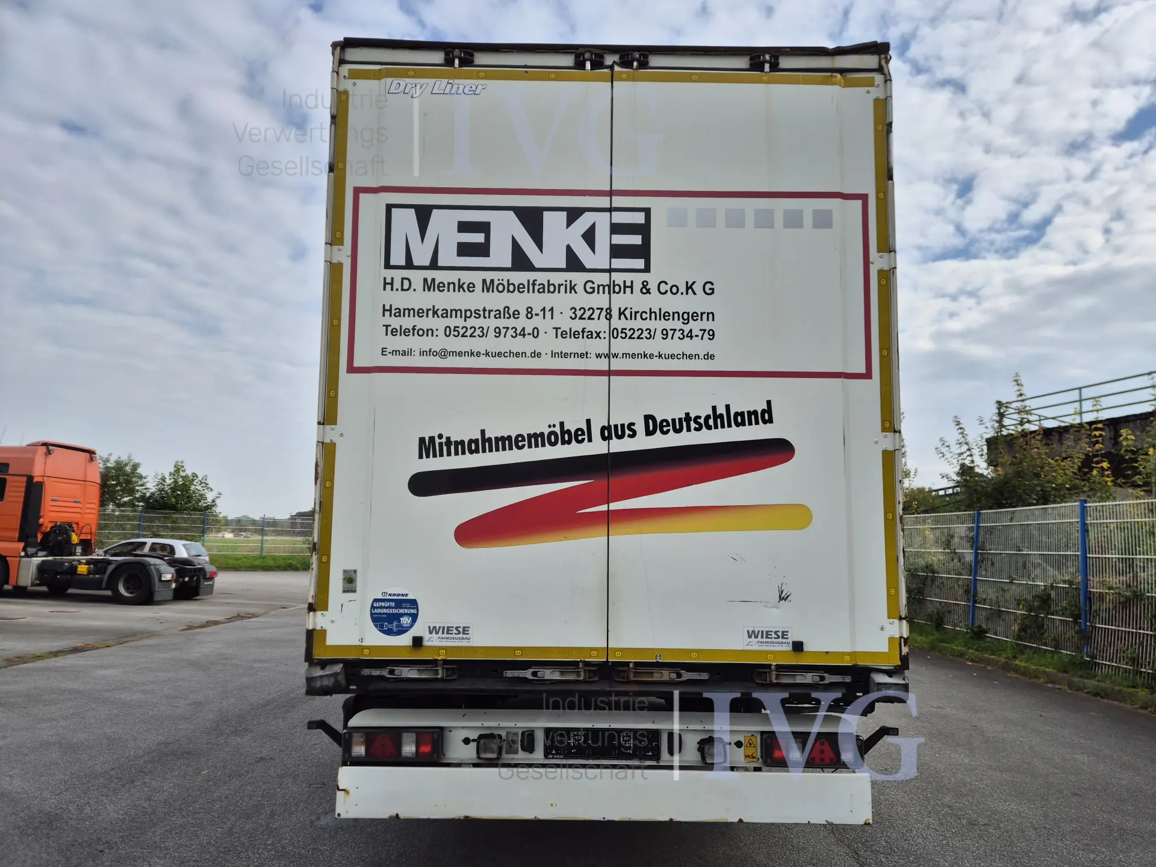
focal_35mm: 23
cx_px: 578
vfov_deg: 58.9
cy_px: 434
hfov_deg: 73.9
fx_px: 768
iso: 25
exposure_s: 1/1928
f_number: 1.8
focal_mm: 5.4
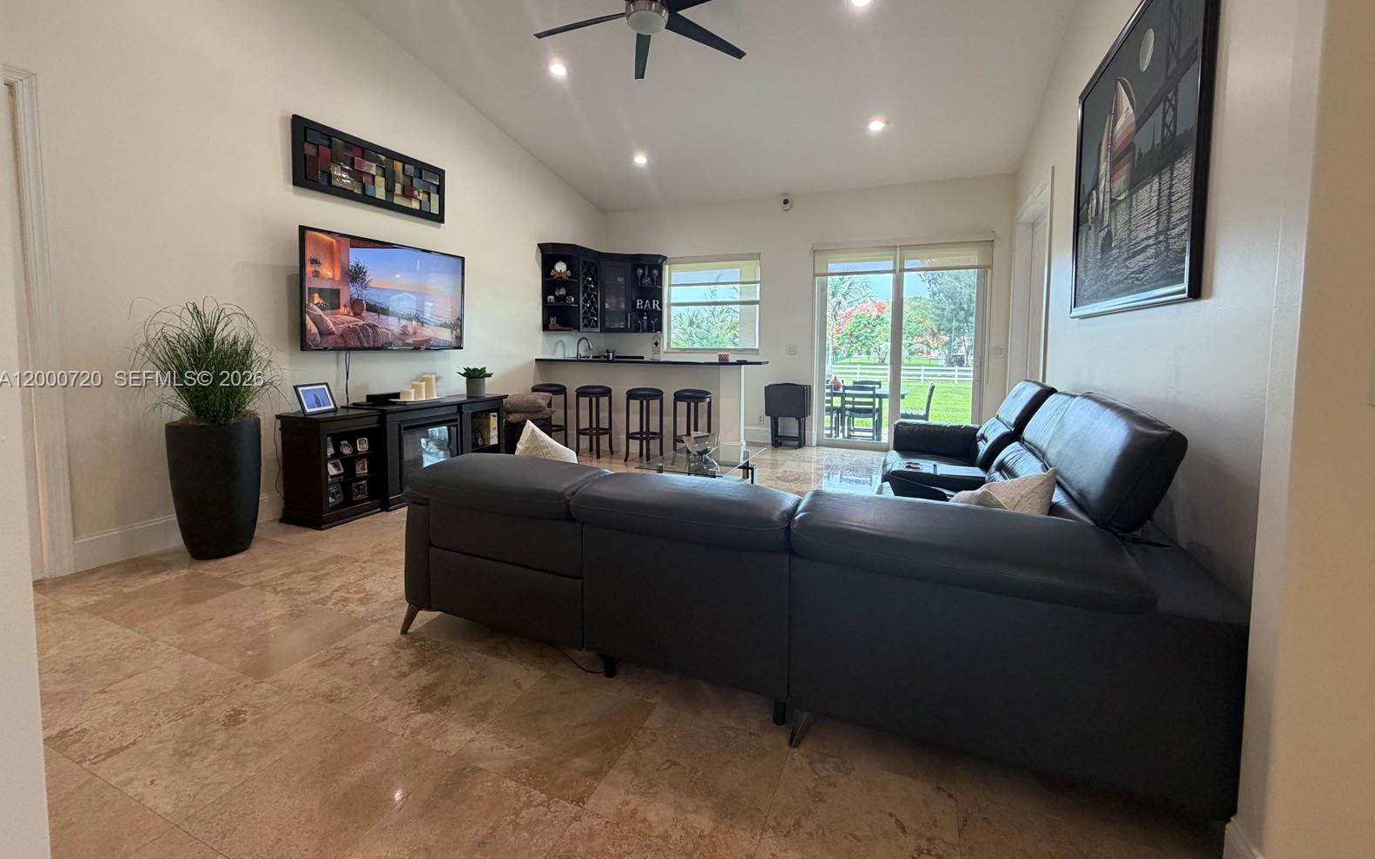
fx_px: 562
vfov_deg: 74.5
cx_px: 689
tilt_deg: -4.0
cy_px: 380
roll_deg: -0.1
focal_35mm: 15
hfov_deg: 101.5
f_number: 2.2
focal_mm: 2.22
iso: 160
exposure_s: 1/60
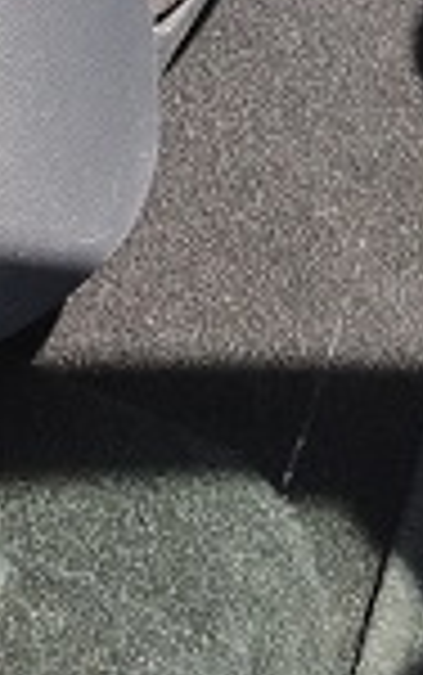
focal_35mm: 146
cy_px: -1206
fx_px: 2688
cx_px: -250
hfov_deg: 8.7
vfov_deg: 10.8
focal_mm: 5.35
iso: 50
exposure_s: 1/931
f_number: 1.7
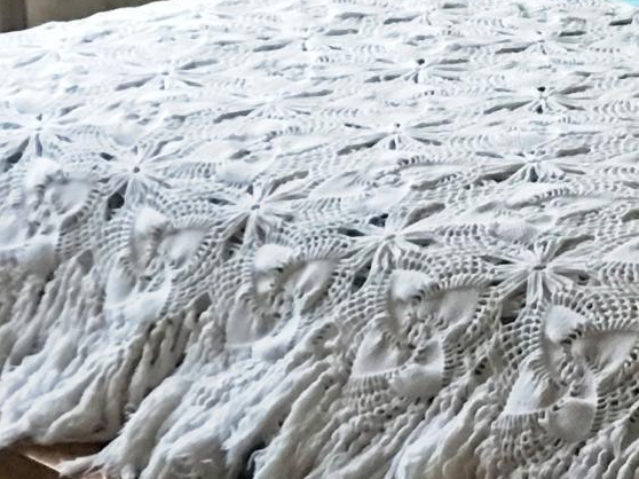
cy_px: -207
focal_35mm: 156
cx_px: 1314
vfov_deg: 9.3
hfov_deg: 11.3
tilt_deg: -8.9
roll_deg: -0.5
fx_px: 2878
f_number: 2.2
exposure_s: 1/4
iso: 50
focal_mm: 4.15
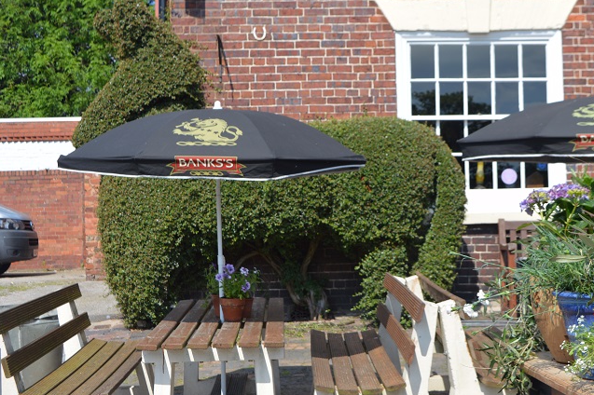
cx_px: 369
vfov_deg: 21.2
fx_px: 1055
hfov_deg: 31.3
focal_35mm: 64
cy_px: 199
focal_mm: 34
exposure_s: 1/250
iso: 100
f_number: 8
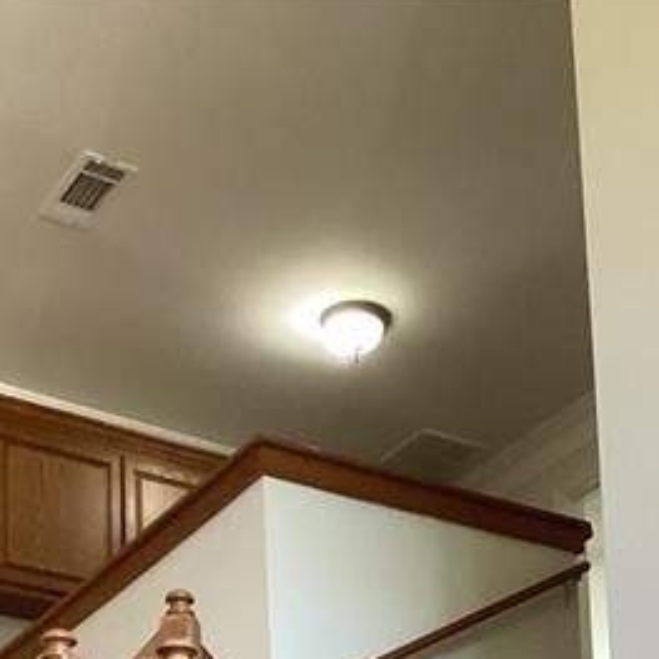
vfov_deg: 19.3
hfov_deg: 21.6
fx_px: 1723
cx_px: 381
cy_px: 950
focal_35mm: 80
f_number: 2.4
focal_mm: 3.3
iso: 200
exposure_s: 1/60
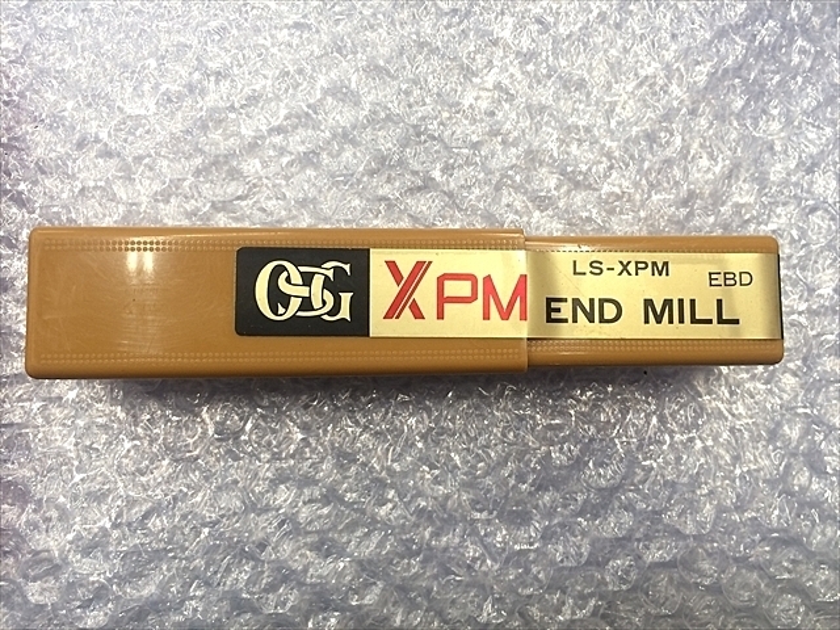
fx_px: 704
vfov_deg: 48.2
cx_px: 420
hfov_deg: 61.7
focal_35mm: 29
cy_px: 315
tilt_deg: -82.1
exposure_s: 1/30
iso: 80
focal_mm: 4.15
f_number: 2.2
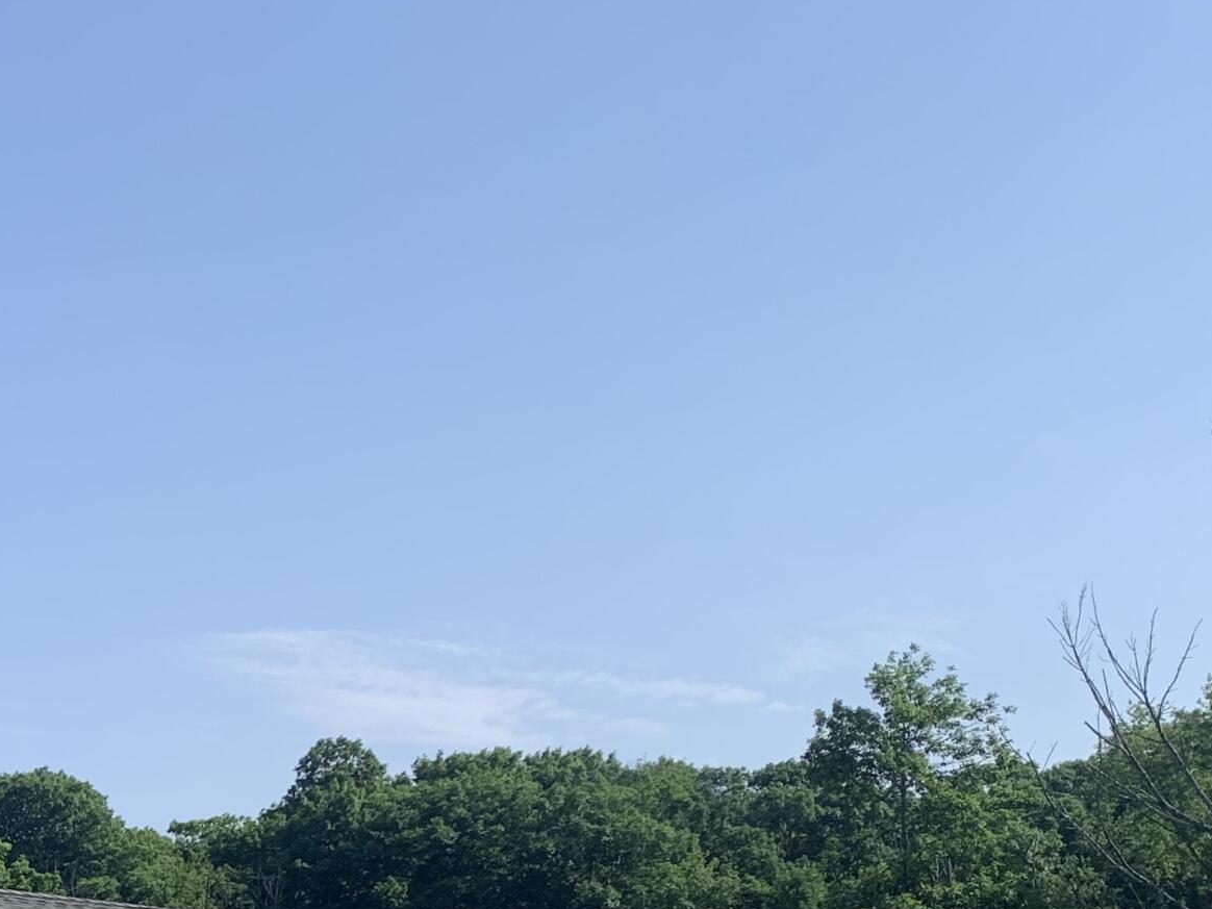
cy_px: 1161
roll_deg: -0.2
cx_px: 7
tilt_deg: -0.2
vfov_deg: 20.2
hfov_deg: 27.4
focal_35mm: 67
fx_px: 2346
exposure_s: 1/2033
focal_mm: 4.25
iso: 25
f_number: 1.8
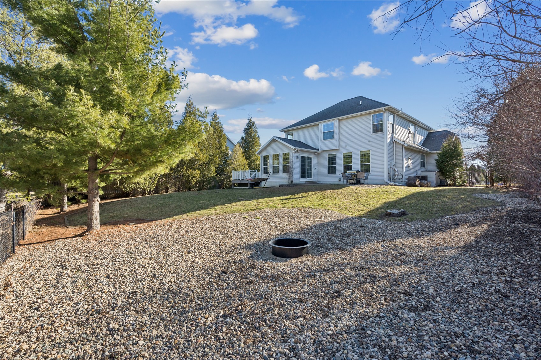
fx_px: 240
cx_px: 270
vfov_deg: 73.7
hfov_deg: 96.7
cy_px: 180
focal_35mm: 16
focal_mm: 16
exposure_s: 1/400
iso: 400
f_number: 9
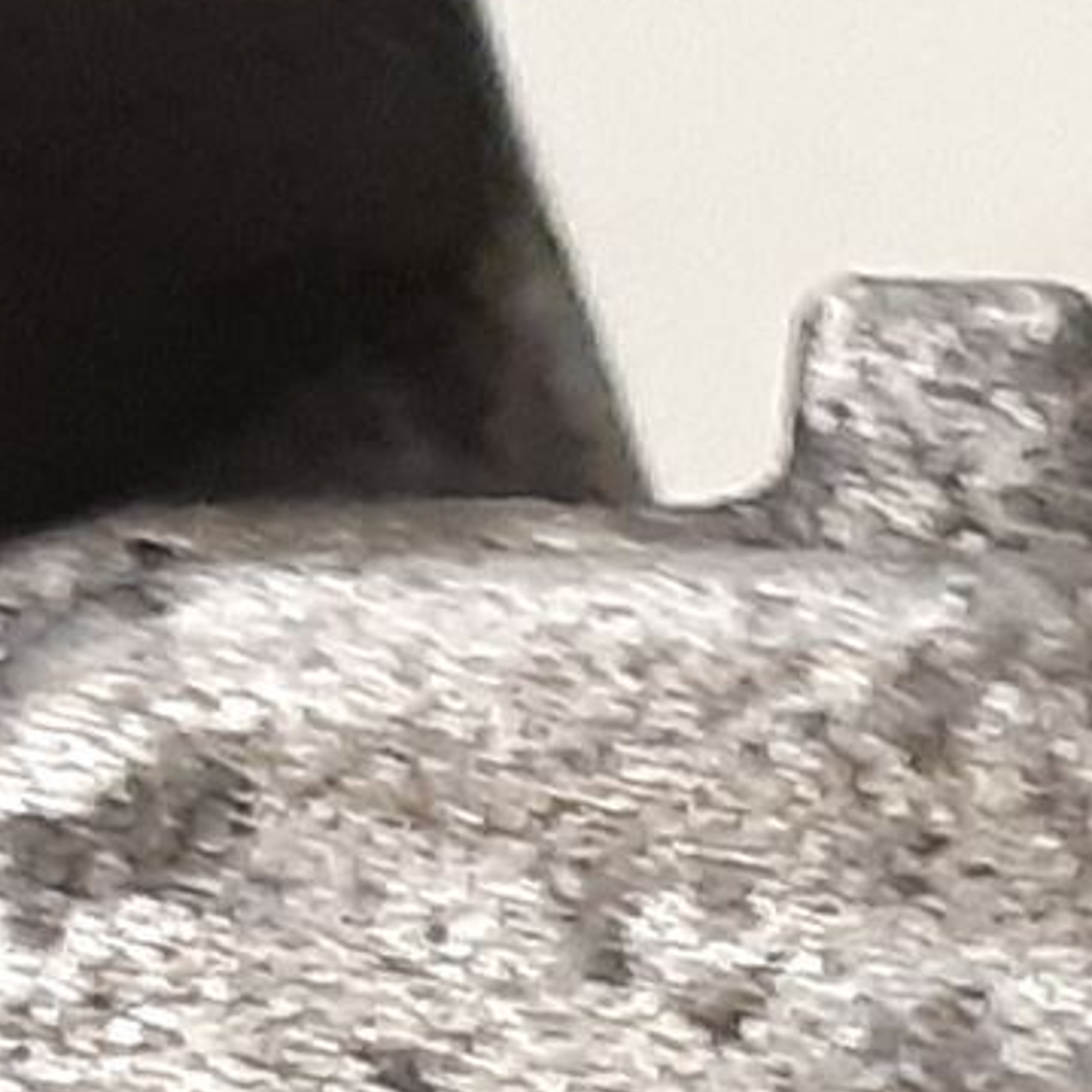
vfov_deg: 11.9
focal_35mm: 131
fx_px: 4675
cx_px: 1554
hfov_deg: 12.7
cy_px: 2193
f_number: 1.7
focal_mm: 3.93
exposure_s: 1/33
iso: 250
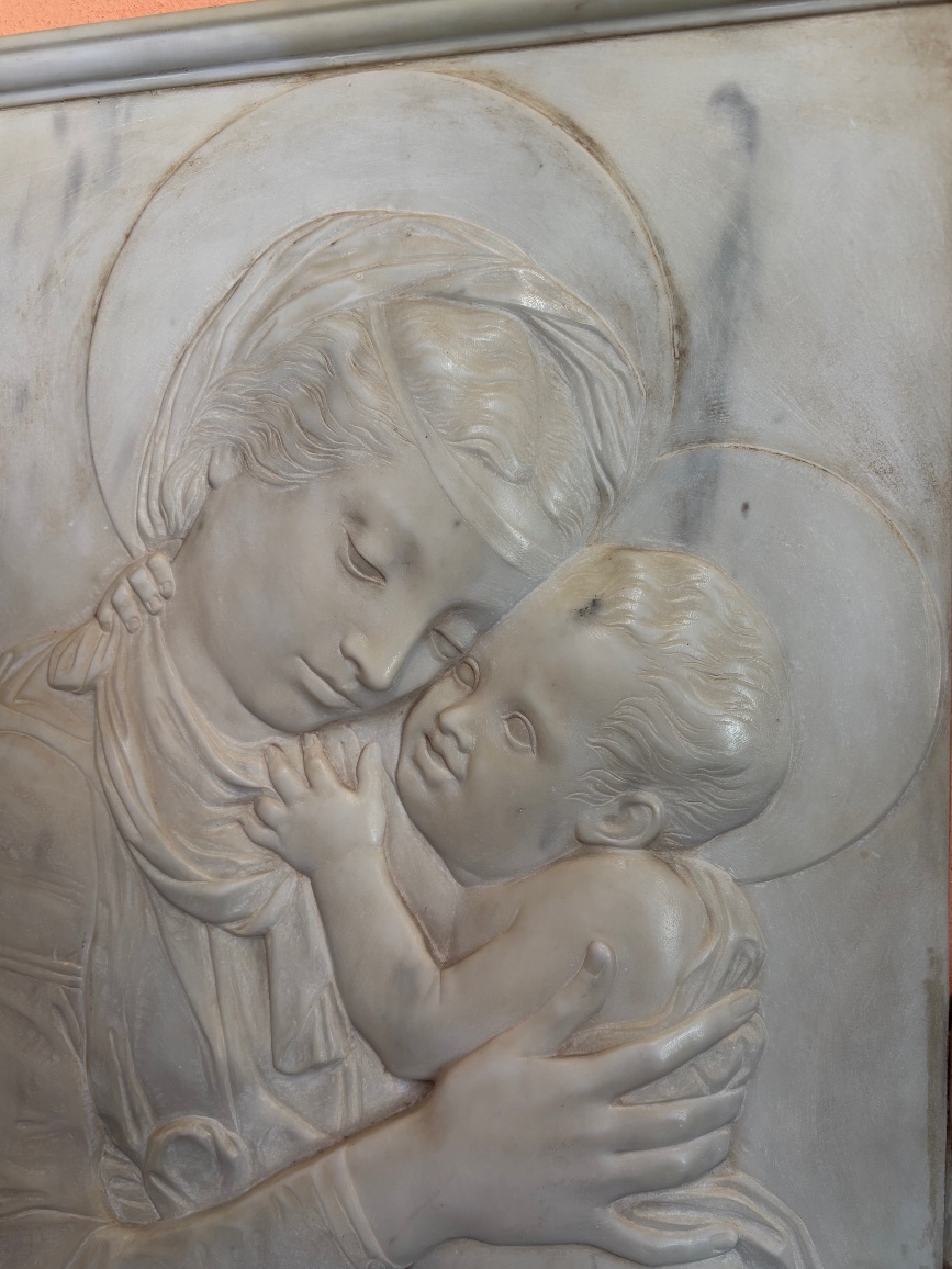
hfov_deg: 51.4
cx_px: 468
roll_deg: +1.4
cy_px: 650
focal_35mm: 27
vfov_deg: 65.3
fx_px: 990
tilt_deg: +3.4
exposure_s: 1/100
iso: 50
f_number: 1.6
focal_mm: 5.96
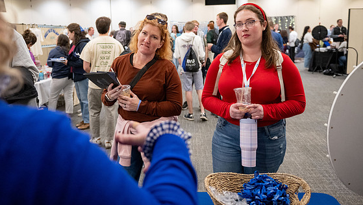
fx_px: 299
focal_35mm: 31
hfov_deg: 62.6
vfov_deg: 37.4
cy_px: 69
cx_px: 176
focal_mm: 26
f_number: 2.8
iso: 3200
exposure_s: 1/250
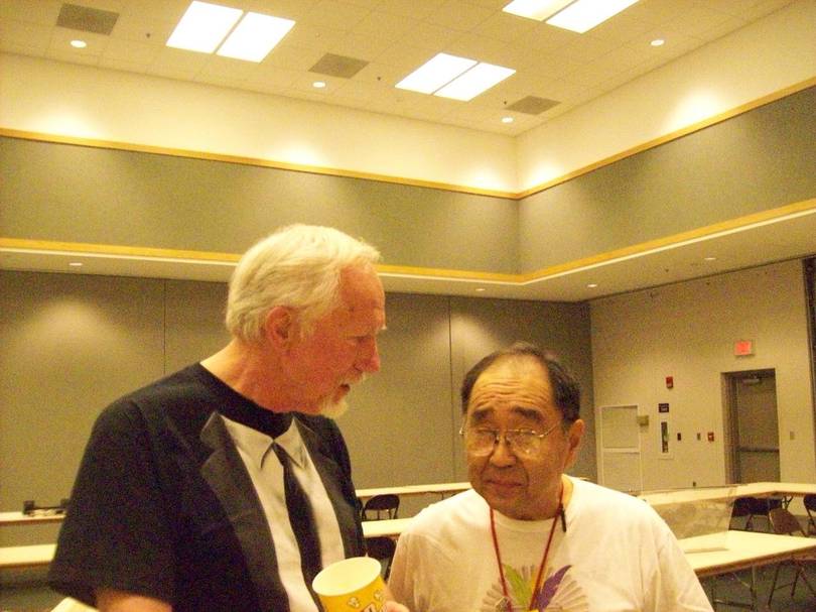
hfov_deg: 51.4
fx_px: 848
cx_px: 408
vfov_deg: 39.6
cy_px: 306
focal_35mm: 36
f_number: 2.7
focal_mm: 6
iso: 800
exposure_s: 1/128
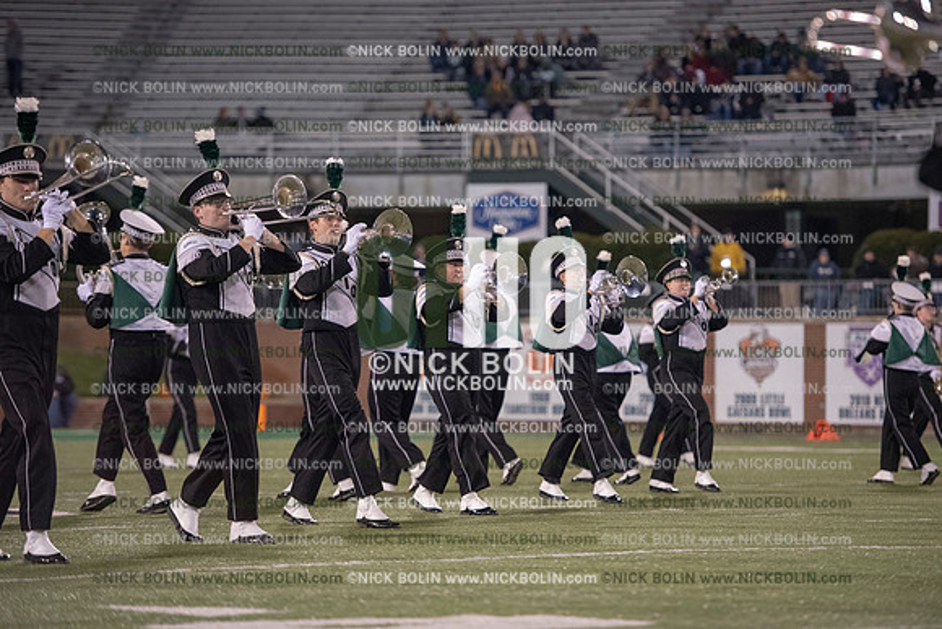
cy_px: 314
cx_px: 471
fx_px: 4449
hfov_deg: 12.1
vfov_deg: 8.1
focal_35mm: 170
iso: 5000
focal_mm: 170
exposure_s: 1/1250
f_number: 3.2
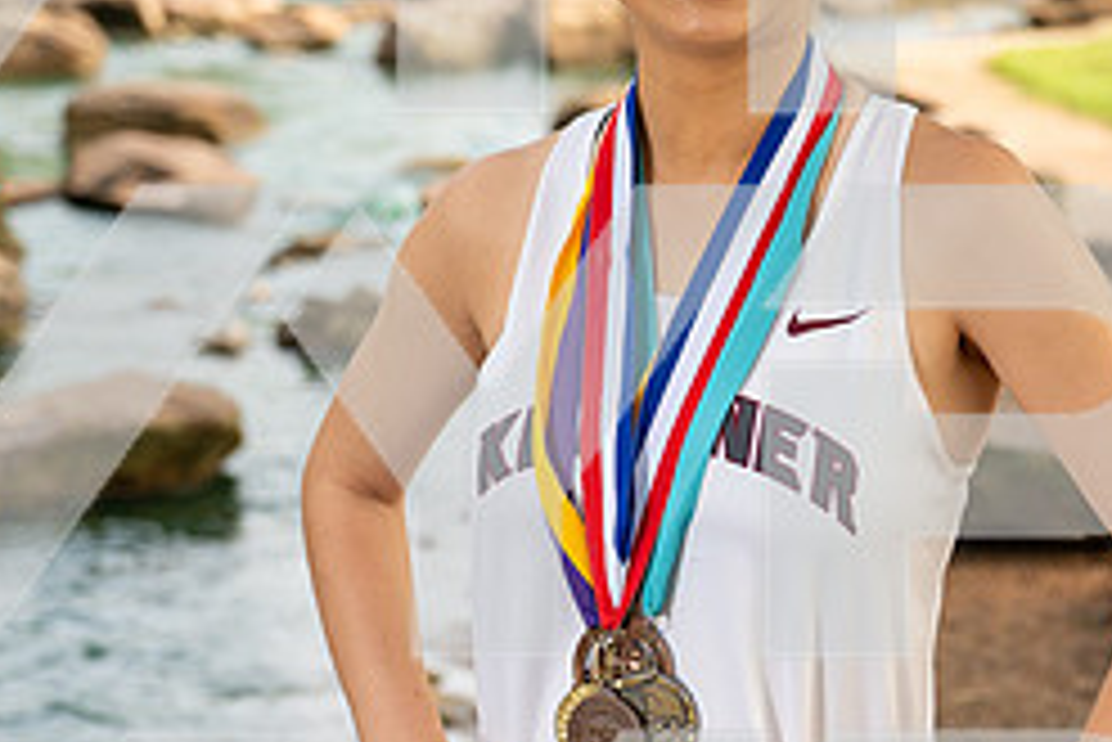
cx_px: 675
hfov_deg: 15.9
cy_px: 425
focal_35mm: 129
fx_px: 3987
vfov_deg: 10.6
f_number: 4
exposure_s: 1/250
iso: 125
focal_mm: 55
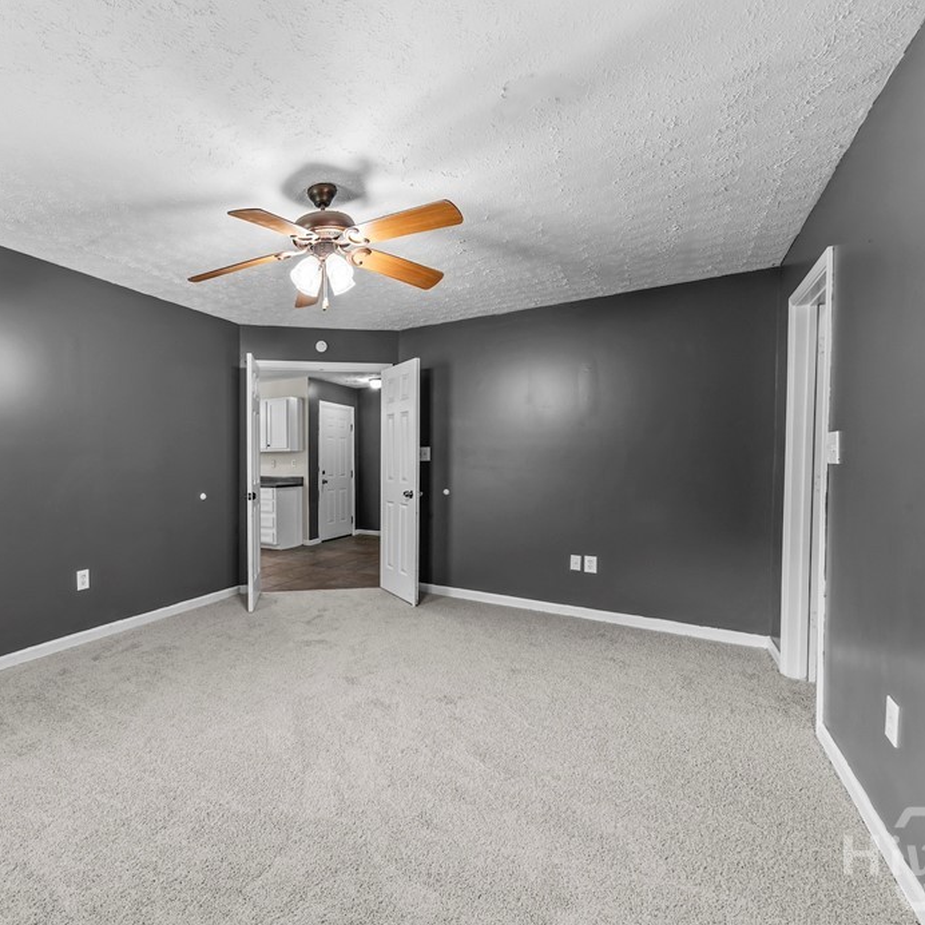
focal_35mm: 16
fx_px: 484
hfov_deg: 83.7
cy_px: 472
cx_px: 291
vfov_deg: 87.4
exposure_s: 1/3
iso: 200
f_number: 11
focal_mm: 12
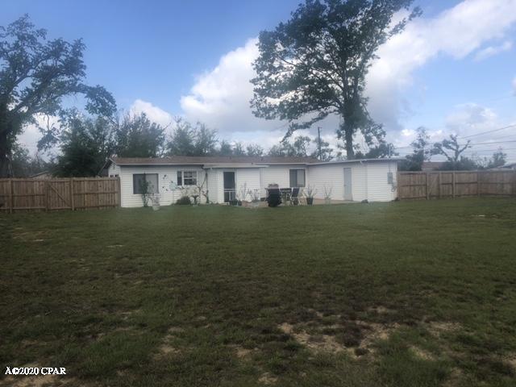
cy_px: 194
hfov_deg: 63.4
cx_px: 258
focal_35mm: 28
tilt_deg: -0.2
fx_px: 417
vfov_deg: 49.7
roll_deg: +2.3
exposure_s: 1/1656
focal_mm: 3.99
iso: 20
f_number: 1.8
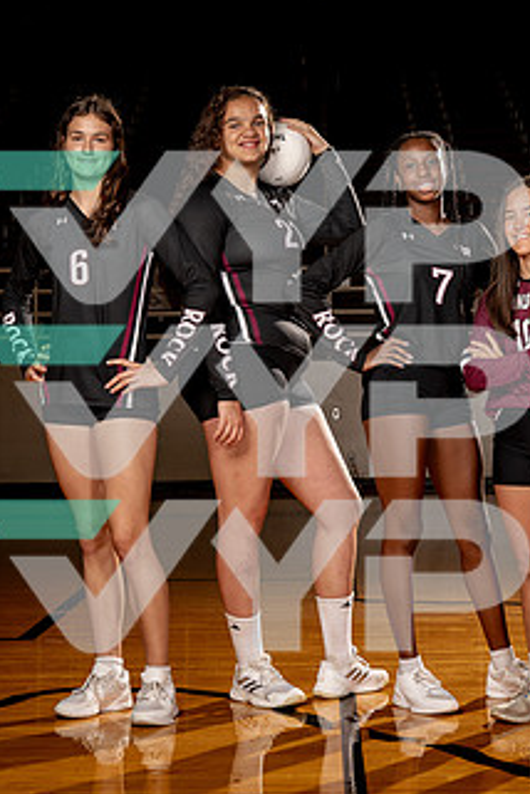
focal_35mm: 77
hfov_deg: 17.7
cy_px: 403
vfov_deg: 26.3
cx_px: 342
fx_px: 1700
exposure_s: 1/250
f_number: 5.6
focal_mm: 55
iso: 100
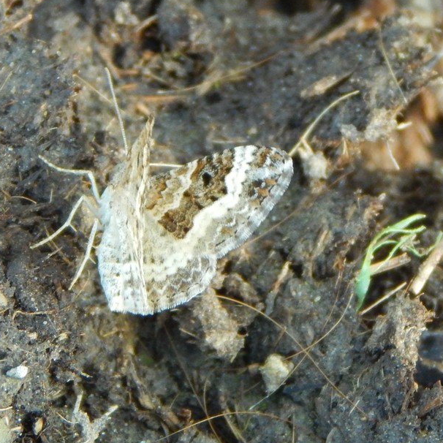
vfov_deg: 5.6
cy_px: 225
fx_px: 4503
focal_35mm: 311
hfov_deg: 5.6
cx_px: 162
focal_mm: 44.9
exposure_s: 1/100
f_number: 5.6
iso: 400
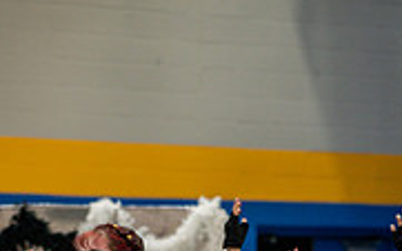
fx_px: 4030
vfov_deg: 3.5
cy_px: 404
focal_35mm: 368
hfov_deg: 5.7
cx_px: 120
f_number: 4
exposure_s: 1/500
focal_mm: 145
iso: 1800
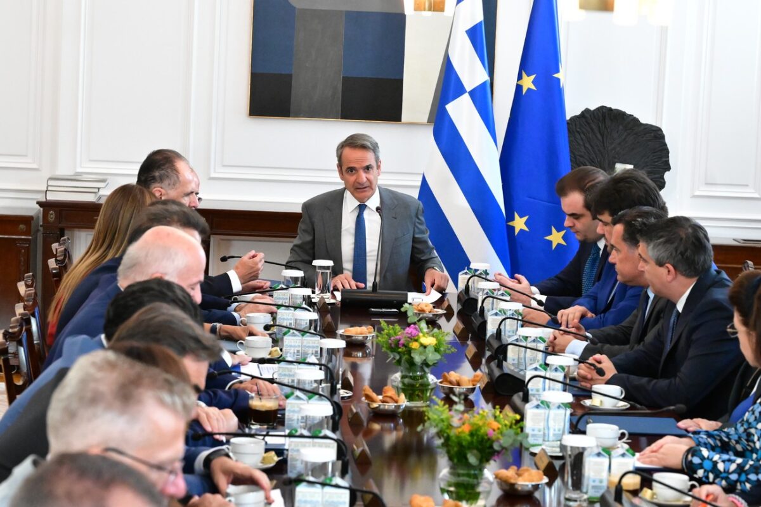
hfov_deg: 19.5
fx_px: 2219
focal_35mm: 105
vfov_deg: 13.0
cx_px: 380
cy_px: 254
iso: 8000
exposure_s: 1/500
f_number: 5
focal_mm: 70
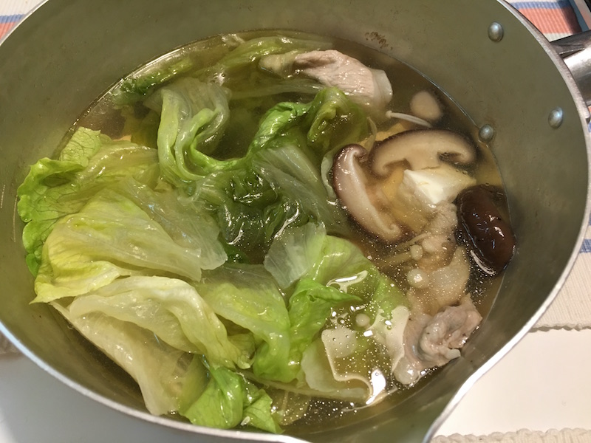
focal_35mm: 29
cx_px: 296
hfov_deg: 61.7
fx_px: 495
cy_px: 222
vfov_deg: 48.2
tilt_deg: -60.7
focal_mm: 4.15
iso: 125
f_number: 2.2
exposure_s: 1/33
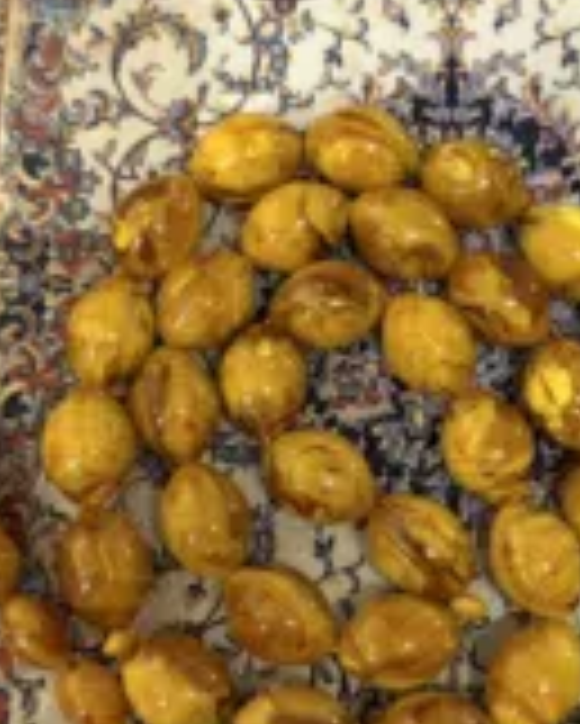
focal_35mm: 63
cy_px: 423
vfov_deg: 30.0
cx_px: 360
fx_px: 1351
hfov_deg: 24.2
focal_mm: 5.96
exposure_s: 1/50
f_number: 1.6
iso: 400
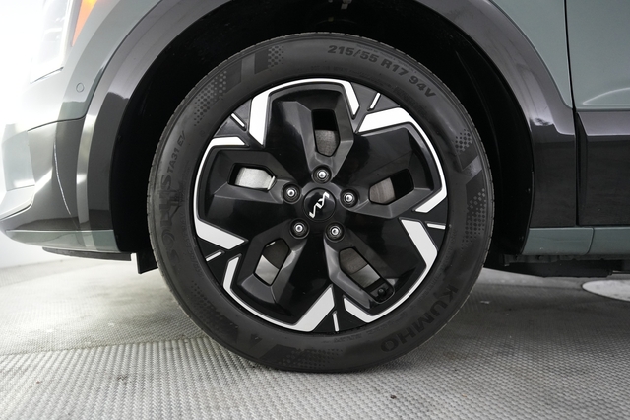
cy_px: 210
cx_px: 315
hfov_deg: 71.5
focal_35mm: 25
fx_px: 437
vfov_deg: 51.2
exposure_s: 1/160
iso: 5000
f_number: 2.8
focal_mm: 25
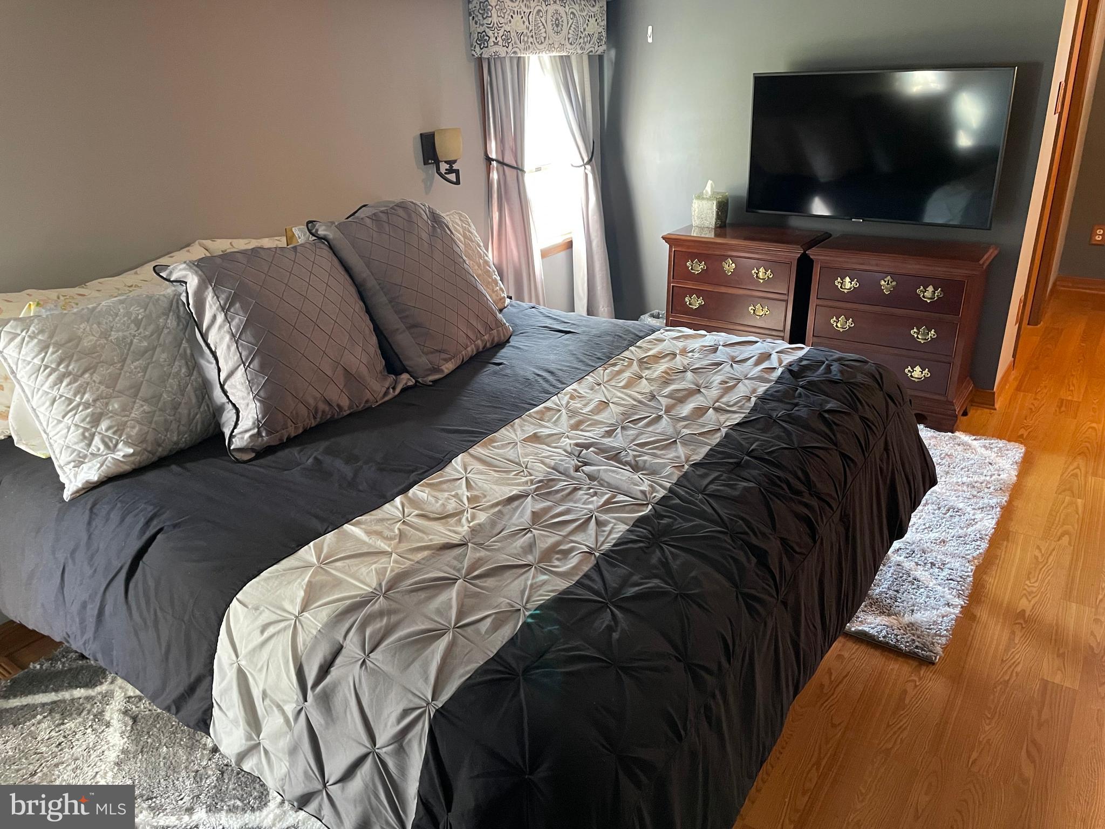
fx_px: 830
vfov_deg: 53.1
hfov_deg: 67.3
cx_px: 552
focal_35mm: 26
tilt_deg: -22.5
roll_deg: +1.9
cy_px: 414
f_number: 1.6
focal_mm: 4.2
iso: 400
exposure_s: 1/40
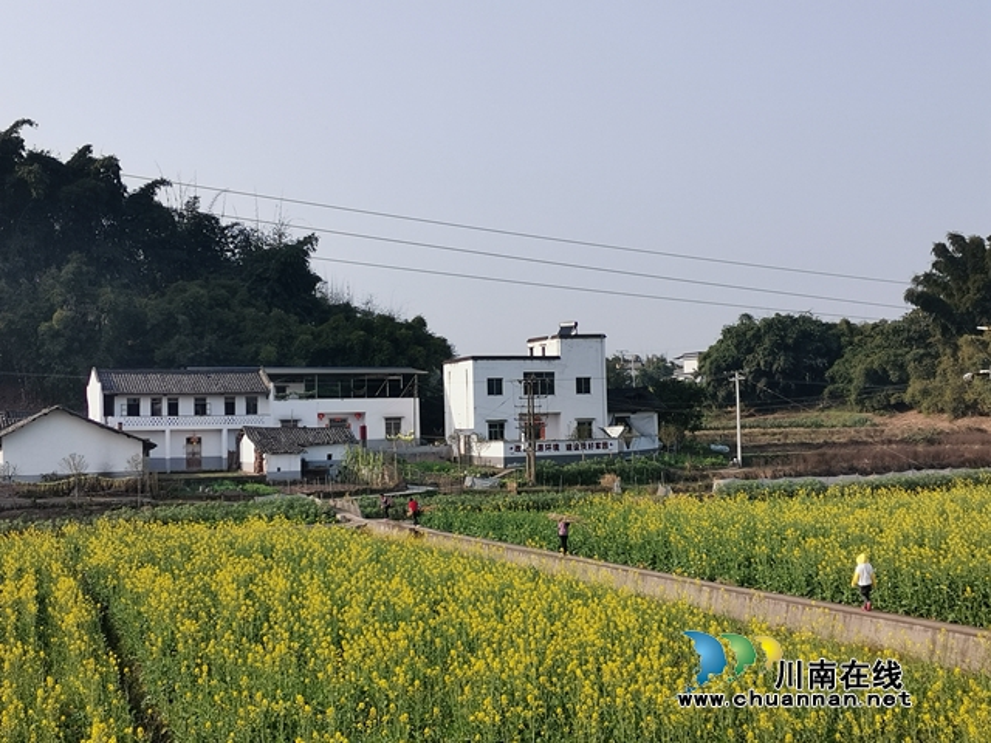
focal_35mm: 52
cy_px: 372
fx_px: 1489
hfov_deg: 36.8
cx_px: 496
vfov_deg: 28.0
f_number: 1.8
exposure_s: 1/978
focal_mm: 4.75
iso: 50
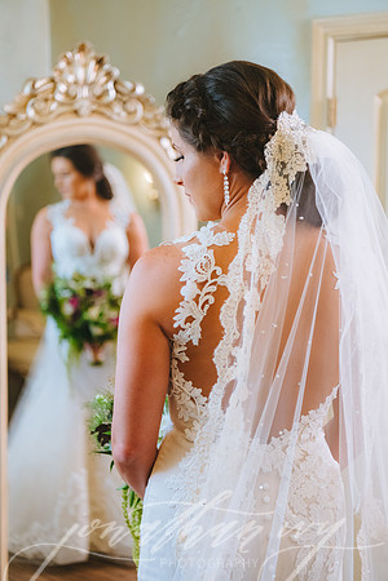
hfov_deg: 19.5
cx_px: 194
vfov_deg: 28.8
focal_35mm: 70
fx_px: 1132
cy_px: 290
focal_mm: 70
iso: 1000
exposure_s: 1/160
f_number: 2.8
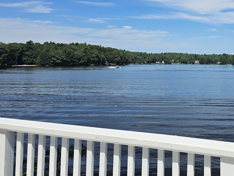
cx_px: 185
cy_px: 49
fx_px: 264
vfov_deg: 36.1
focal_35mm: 39
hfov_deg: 45.6
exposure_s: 1/1154
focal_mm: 6.3
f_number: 1.7
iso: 10
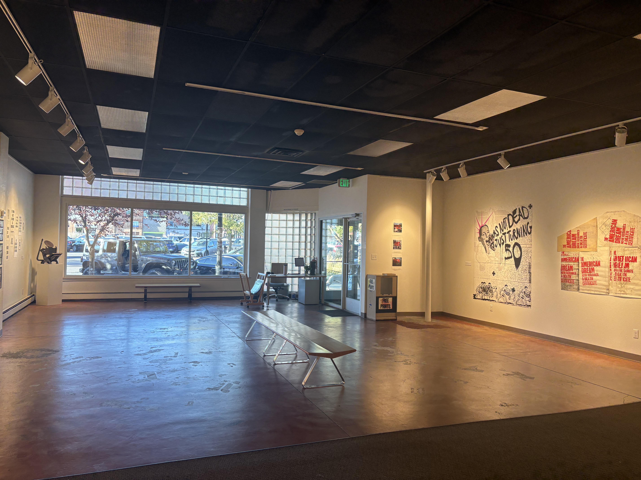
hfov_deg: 67.3
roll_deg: -0.9
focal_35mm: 26
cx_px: 320
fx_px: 481
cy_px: 240
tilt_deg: +0.8
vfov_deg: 53.1
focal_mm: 5.96
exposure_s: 1/120
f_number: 1.6
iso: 64
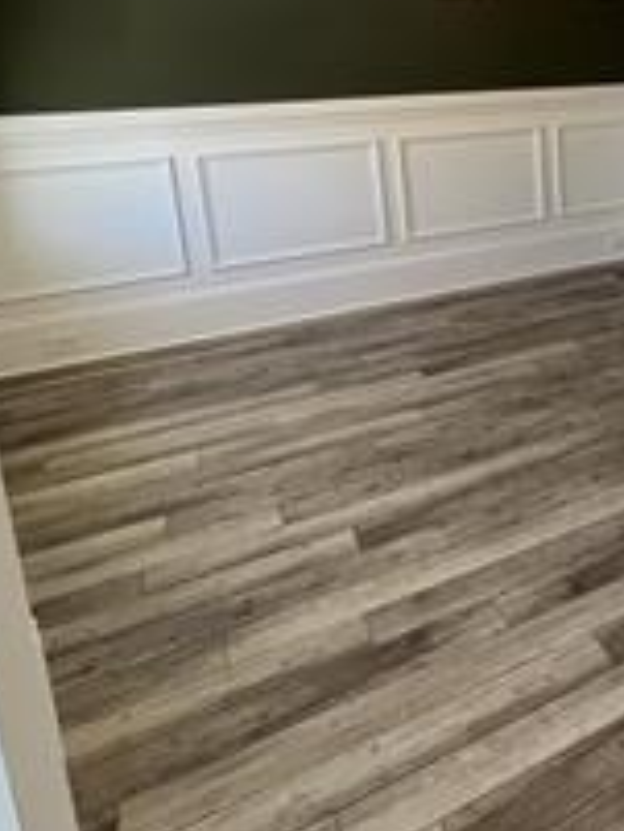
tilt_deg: -10.4
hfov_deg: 36.9
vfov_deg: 55.2
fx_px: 744
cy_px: 194
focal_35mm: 31
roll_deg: +2.8
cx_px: 715
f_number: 1.8
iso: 200
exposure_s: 1/120
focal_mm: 1.57
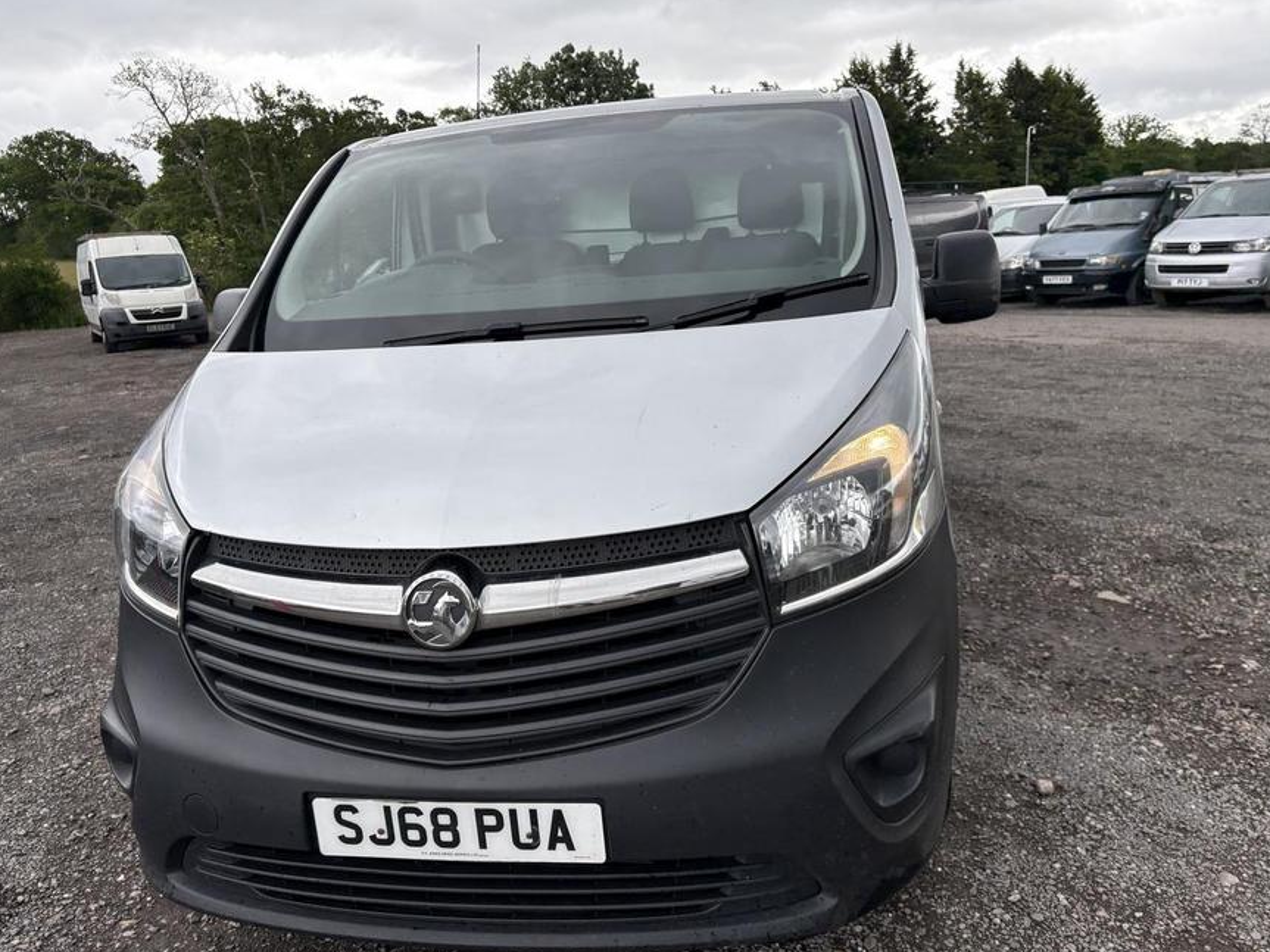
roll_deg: -1.2
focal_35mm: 27
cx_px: 625
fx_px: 990
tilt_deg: -13.8
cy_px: 487
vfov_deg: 51.3
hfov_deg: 65.3
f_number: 1.6
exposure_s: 1/1081
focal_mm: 5.96
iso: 50
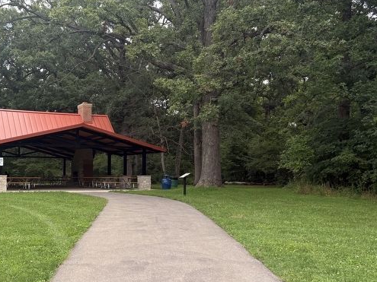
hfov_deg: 44.1
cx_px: 123
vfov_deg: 34.3
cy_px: 151
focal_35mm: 42
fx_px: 457
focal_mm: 5.96
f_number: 1.6
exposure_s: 1/933
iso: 64
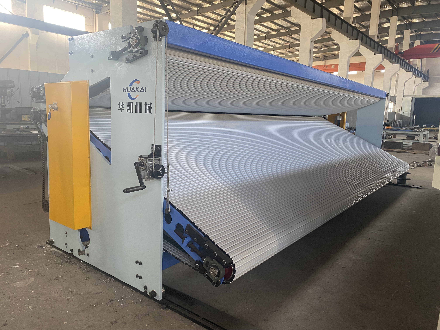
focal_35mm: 26
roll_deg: -1.8
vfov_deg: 53.1
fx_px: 330
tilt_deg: -7.6
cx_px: 220
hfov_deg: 67.3
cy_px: 165
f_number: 1.8
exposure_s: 1/60
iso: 125
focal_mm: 4.25
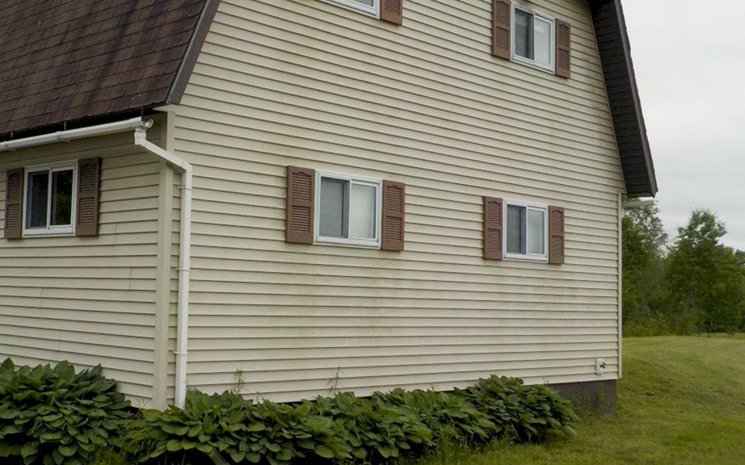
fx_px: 934
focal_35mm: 46
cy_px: 224
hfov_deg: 42.9
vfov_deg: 28.0
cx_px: 244
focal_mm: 4.1
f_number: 3.3
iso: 125
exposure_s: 1/640
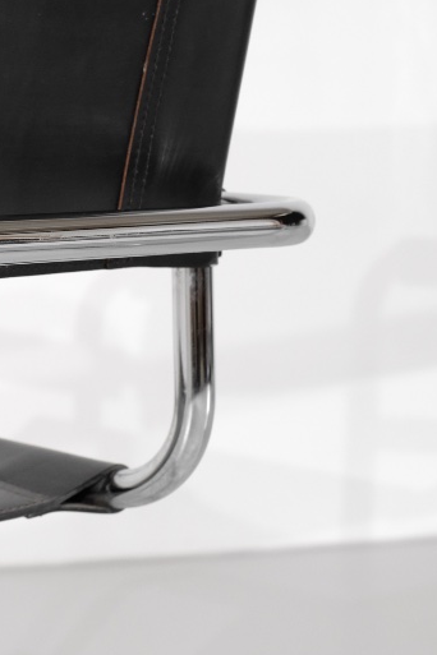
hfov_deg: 10.8
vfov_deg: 16.5
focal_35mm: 124
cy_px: 197
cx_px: -139
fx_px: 2258
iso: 800
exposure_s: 1/80
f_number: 5
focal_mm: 35
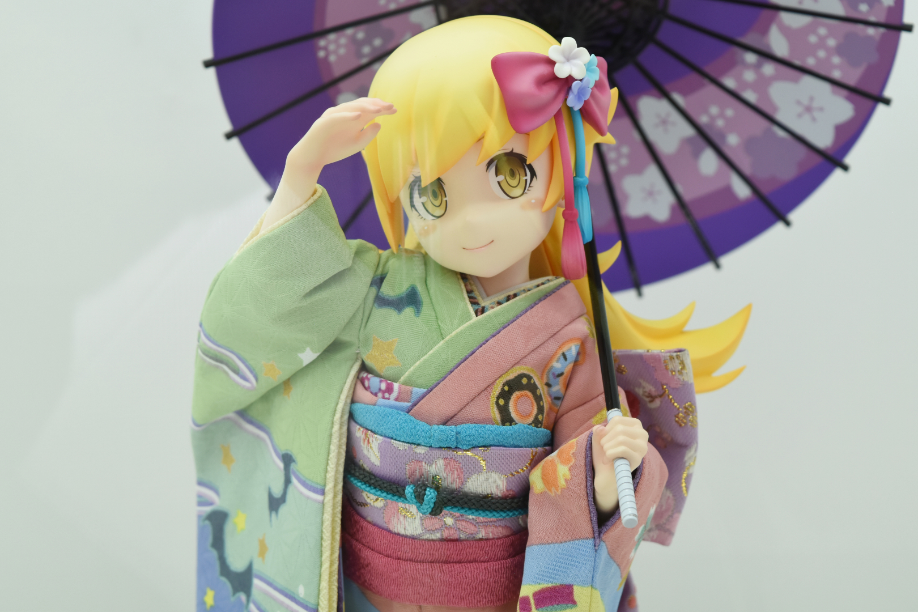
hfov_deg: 24.6
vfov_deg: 16.6
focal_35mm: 82
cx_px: 459
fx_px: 2104
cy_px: 306
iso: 640
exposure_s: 1/320
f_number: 8
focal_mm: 55
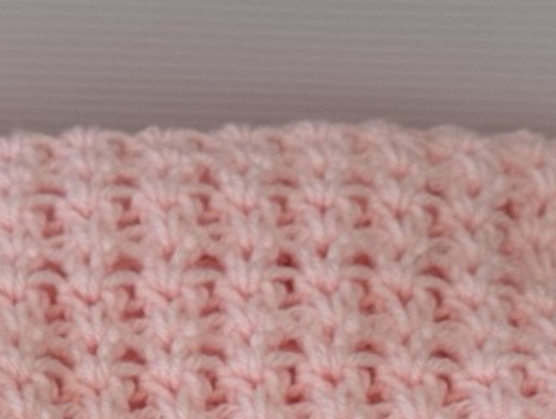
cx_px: -7
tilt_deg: -53.8
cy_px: 788
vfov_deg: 7.6
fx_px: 3055
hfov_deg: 10.3
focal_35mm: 190
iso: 64
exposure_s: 1/121
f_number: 1.78
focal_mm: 6.76
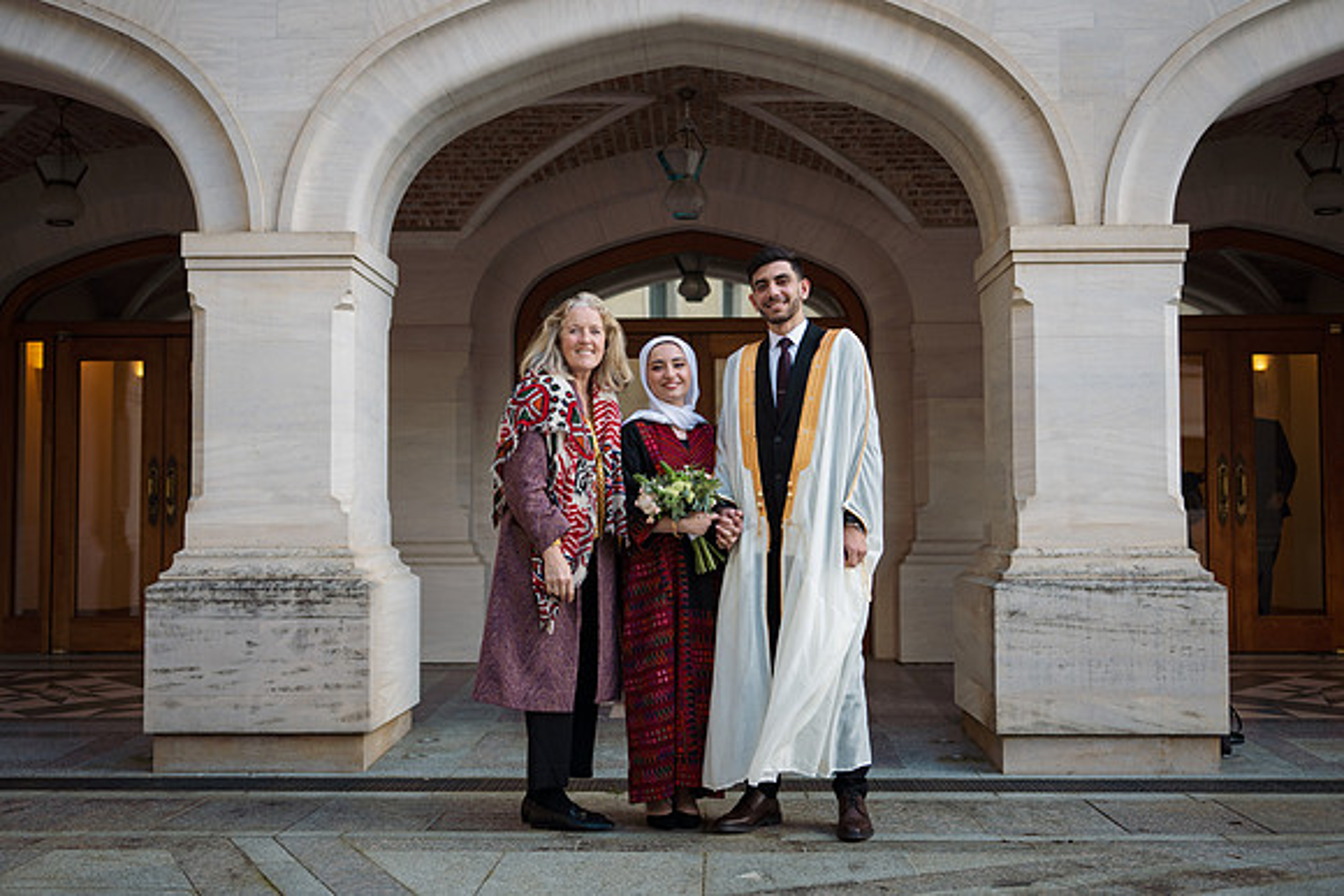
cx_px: 672
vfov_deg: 33.4
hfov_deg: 48.4
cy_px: 448
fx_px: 1494
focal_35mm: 40
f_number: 3.2
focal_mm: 40
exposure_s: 1/500
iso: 200
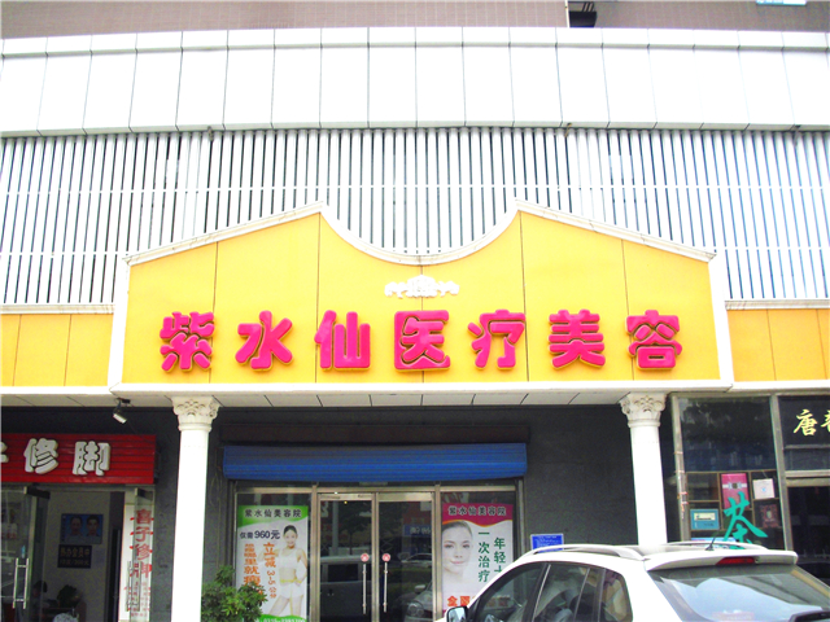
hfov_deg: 49.0
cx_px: 415
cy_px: 311
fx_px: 911
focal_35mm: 38
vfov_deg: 37.7
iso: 100
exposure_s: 1/100
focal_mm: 6.2
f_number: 8
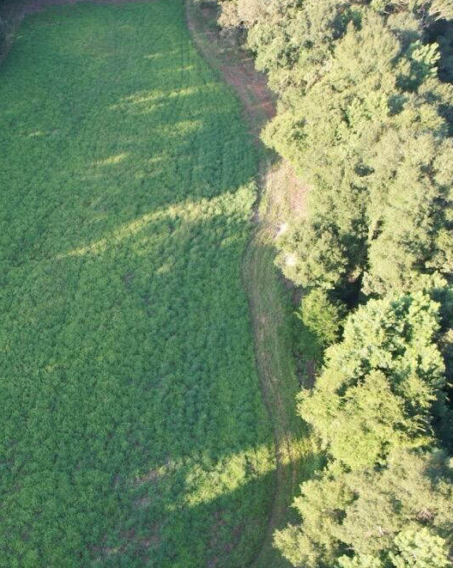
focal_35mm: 40
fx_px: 671
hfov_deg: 33.6
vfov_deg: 45.8
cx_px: -16
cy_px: 301
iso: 130
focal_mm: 8.4
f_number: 2.8
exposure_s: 1/160
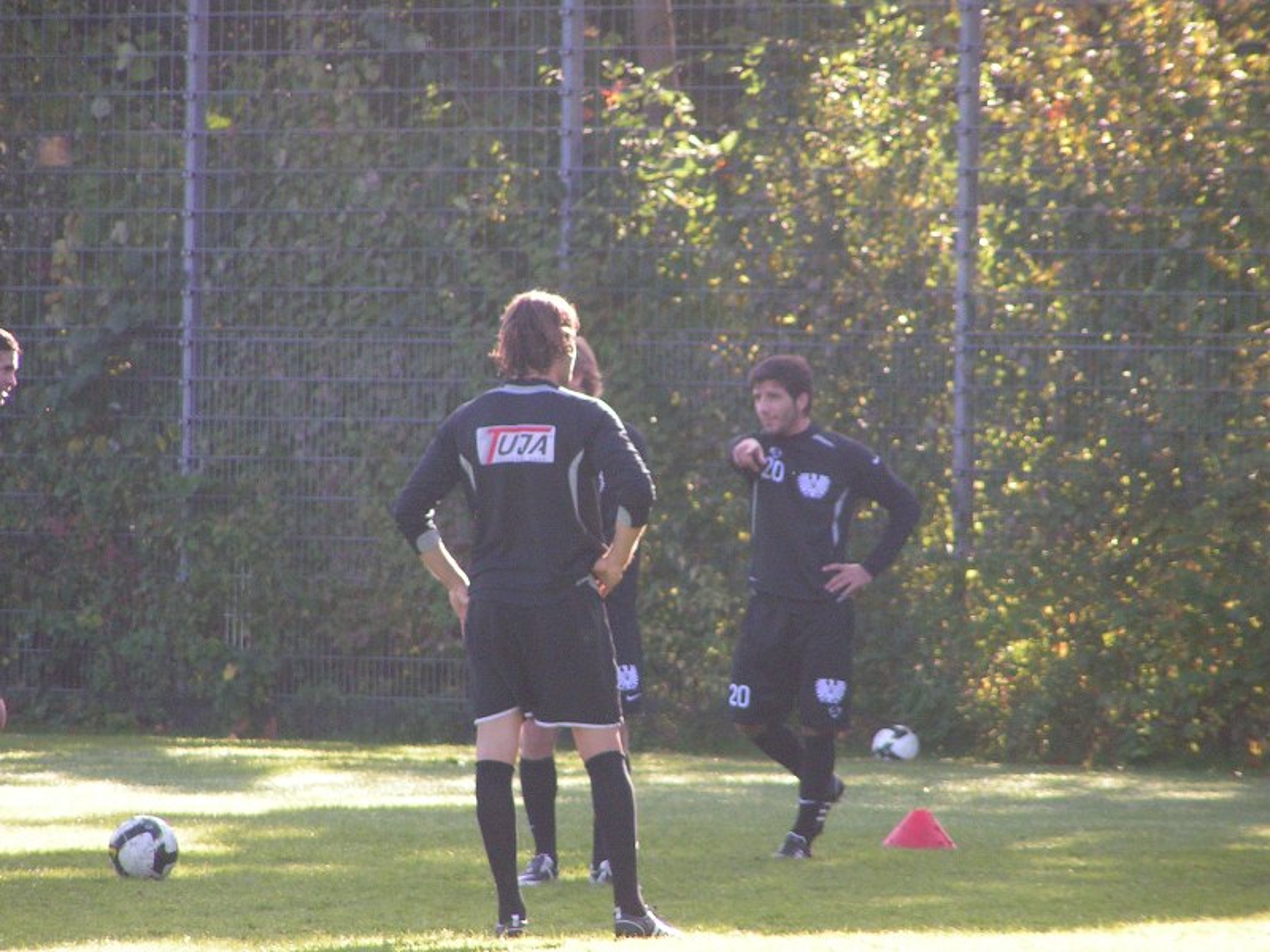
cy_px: 476
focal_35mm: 380
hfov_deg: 5.2
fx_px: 13942
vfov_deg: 3.9
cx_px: 635
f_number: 3.5
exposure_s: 1/500
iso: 160
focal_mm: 58
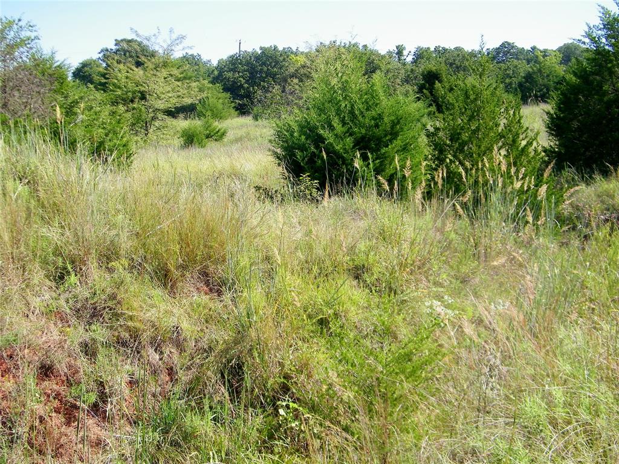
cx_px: 310
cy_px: 232
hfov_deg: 40.4
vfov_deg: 30.9
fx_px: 840
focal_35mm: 47
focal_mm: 8.3
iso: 80
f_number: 3.9
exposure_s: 1/400
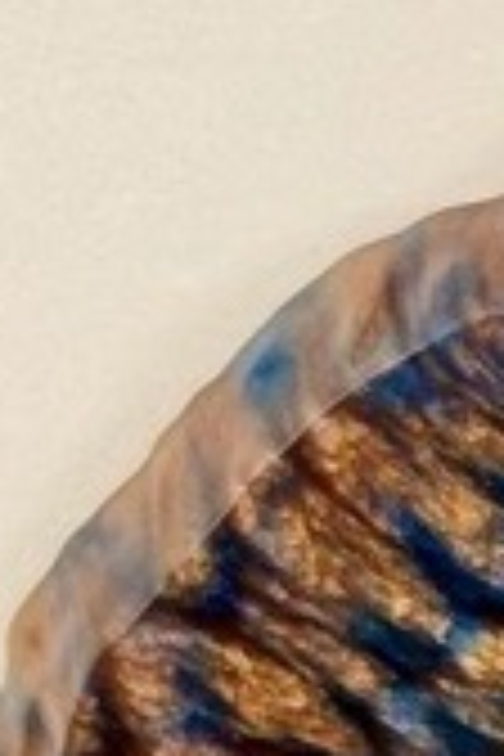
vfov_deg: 4.5
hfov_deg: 2.8
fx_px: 9344
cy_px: 1712
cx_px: 3020
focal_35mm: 445
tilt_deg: -63.1
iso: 125
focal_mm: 6.76
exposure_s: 1/192
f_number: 1.78
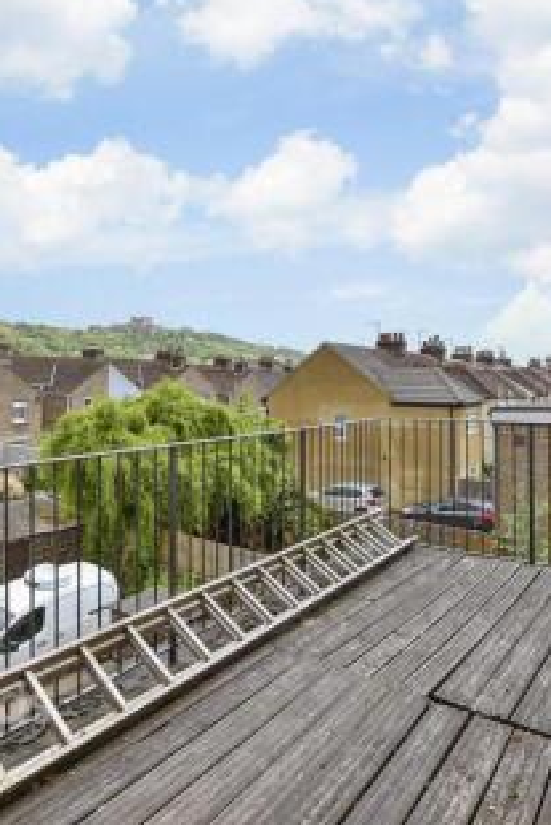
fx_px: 527
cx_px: 248
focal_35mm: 23
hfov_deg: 55.1
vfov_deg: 76.1
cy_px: 414
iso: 160
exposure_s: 1/250
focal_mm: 10
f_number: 6.3
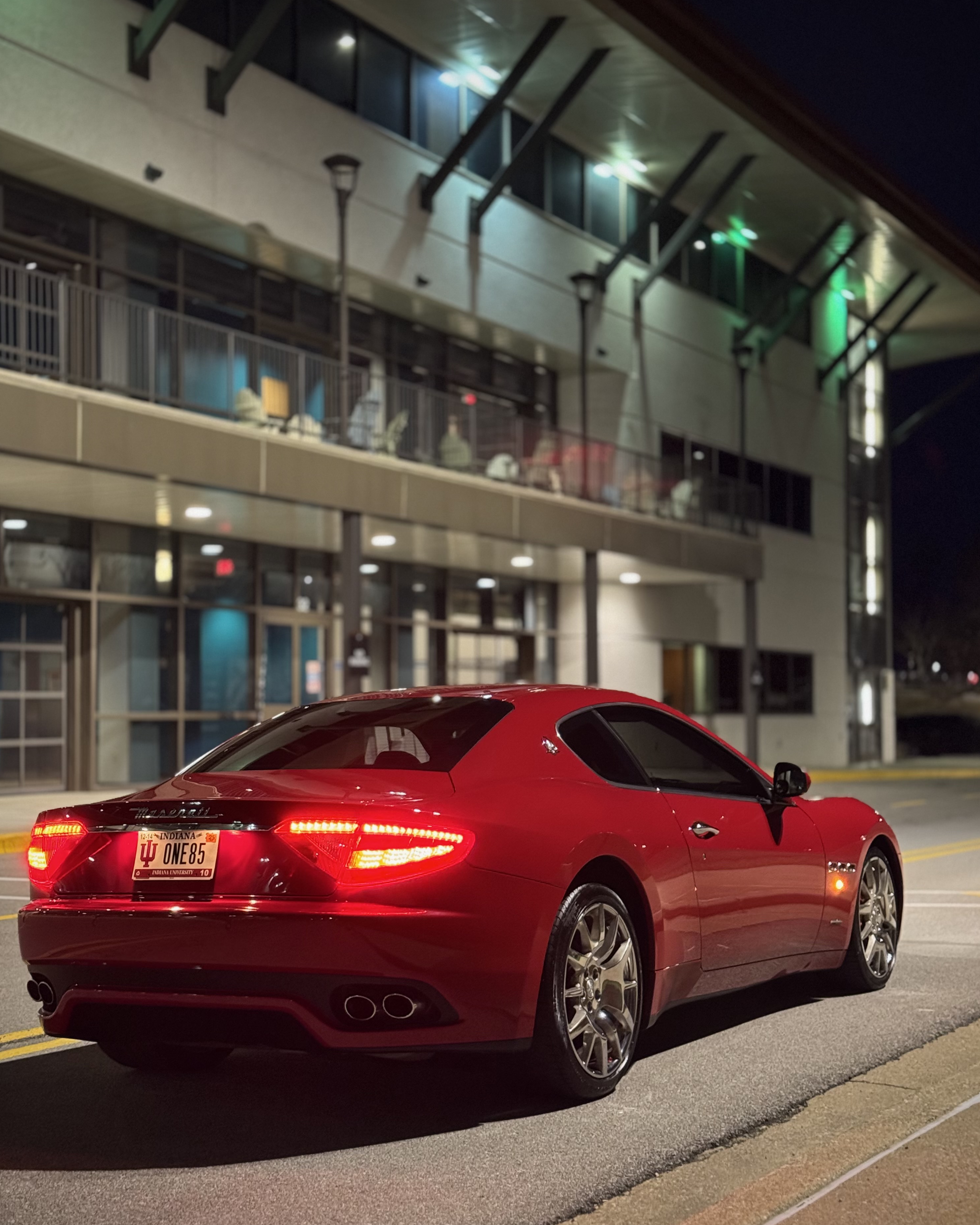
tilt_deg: +2.4
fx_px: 1849
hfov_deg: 29.7
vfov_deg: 36.6
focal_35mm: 51
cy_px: 650
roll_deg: +0.1
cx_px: 483
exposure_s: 1/30
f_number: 1.78
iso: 800
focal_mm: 6.76
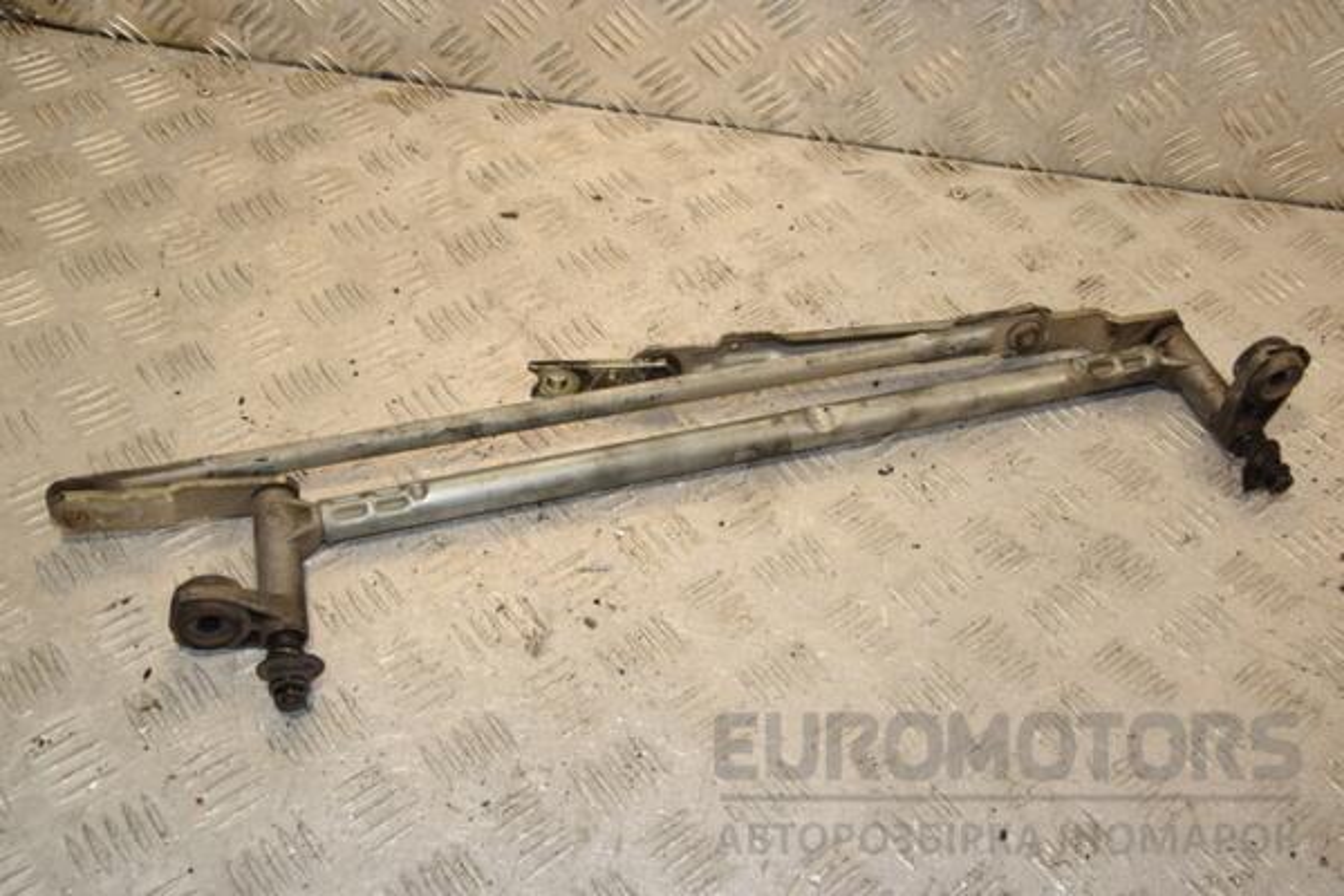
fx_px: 1568
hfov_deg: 46.4
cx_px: 672
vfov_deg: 31.9
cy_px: 448
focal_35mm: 42
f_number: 9
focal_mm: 28
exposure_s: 1/200
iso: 800
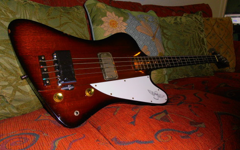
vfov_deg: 47.6
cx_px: 120
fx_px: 170
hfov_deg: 70.4
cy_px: 77
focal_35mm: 26
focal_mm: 4.2
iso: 125
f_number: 3
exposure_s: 1/30
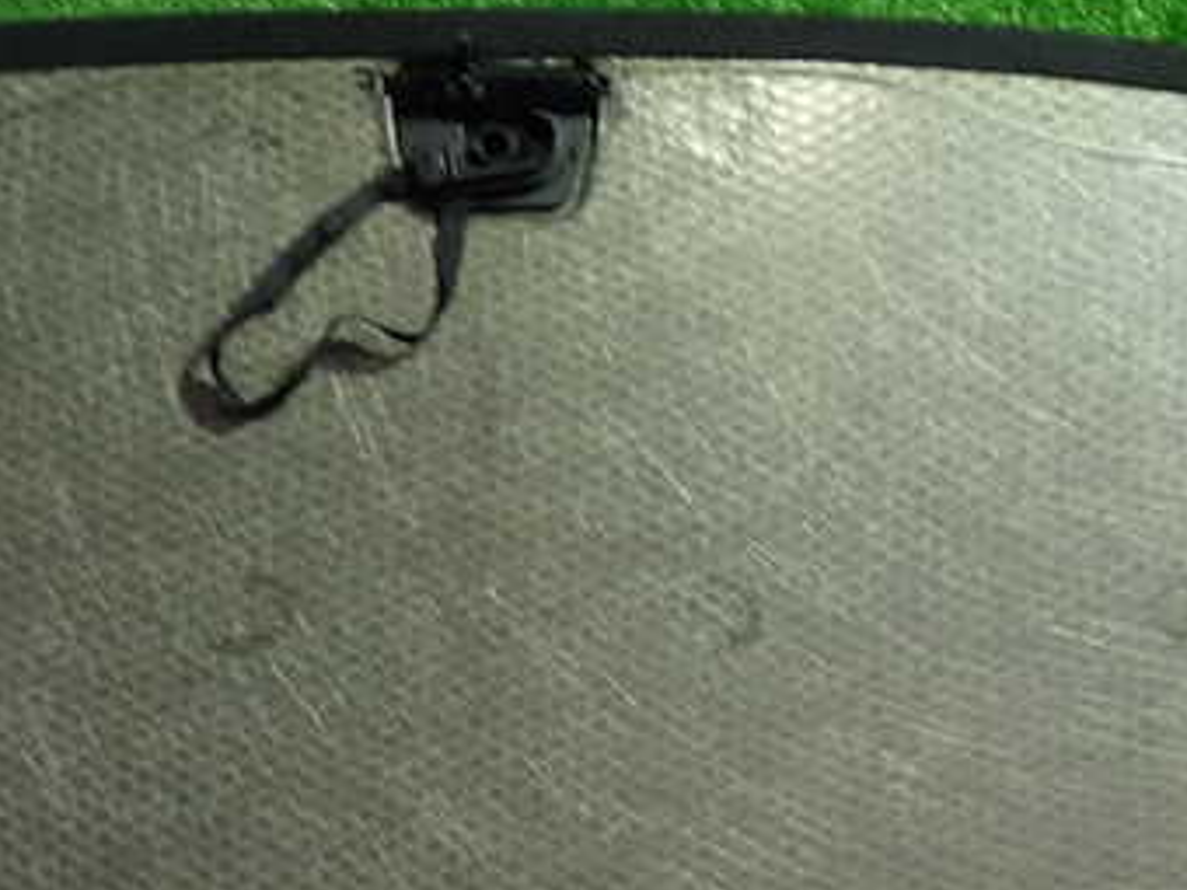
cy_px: 625
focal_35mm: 53
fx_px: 1817
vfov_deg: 27.3
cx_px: 538
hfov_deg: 36.1
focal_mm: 5.4
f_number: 2.3
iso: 200
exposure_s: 1/30
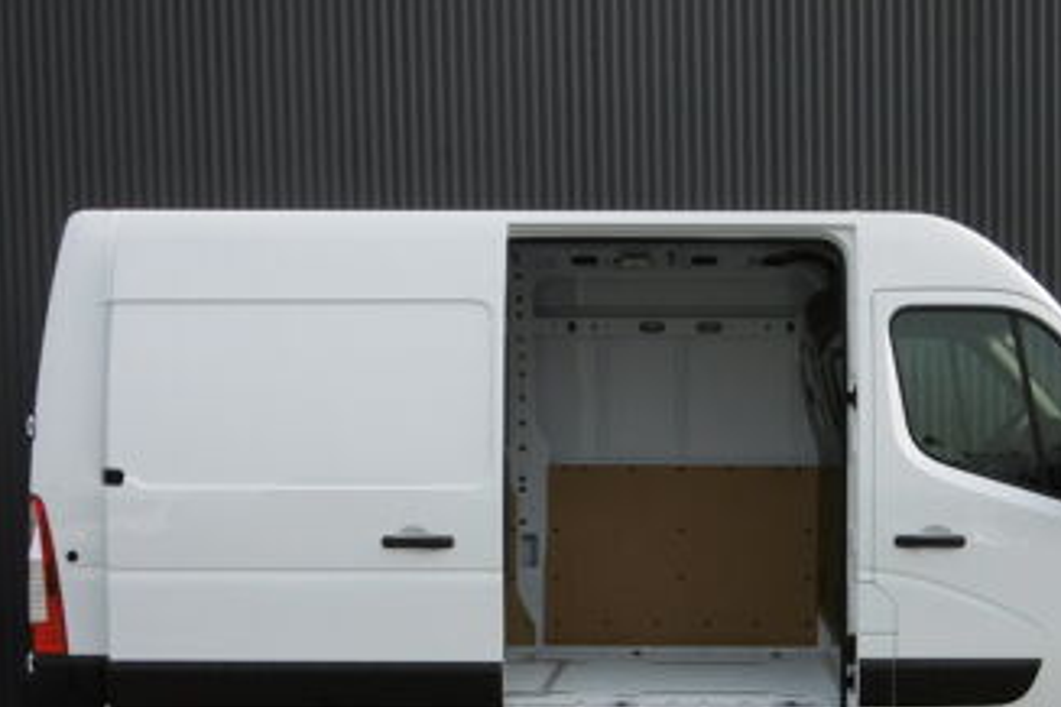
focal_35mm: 58
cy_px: 542
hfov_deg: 34.1
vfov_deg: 23.1
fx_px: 1709
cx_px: 717
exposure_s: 1/500
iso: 100
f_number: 3.7
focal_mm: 6.8
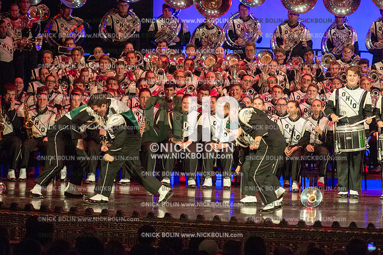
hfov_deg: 9.4
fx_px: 2339
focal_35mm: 220
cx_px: 192
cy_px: 128
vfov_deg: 6.2
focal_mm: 220
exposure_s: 1/320
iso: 8000
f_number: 5.6
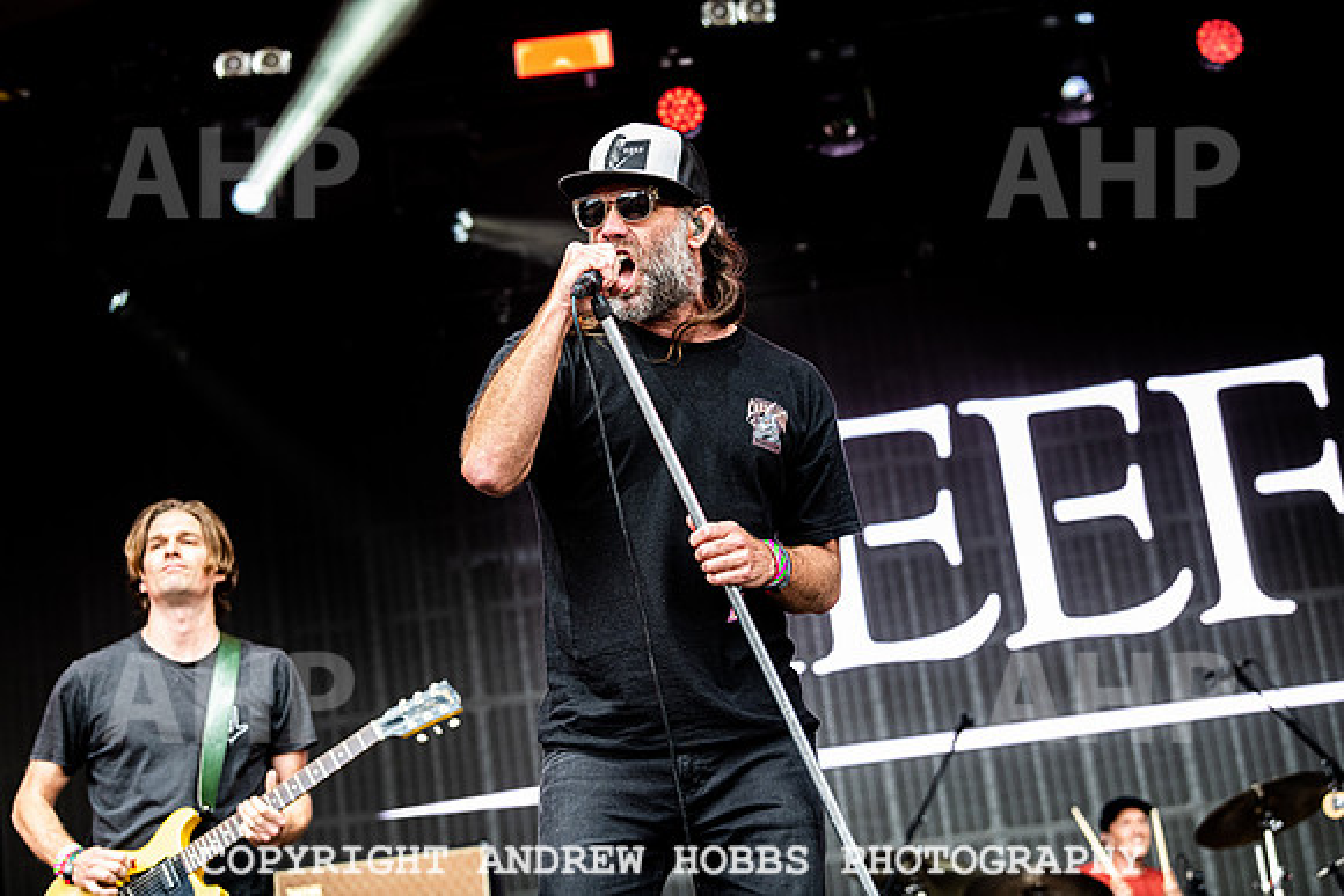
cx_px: 672
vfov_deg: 19.5
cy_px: 448
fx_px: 2614
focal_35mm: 70
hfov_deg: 28.8
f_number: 4
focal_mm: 70
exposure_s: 1/640
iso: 1400
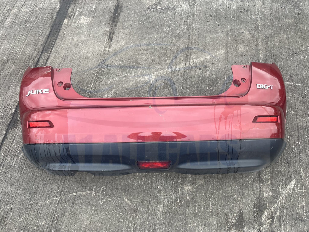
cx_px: 154
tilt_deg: -64.3
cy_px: 116
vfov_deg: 53.1
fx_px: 232
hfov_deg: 67.3
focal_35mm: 26
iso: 40
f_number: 1.6
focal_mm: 5.1
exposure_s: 1/121
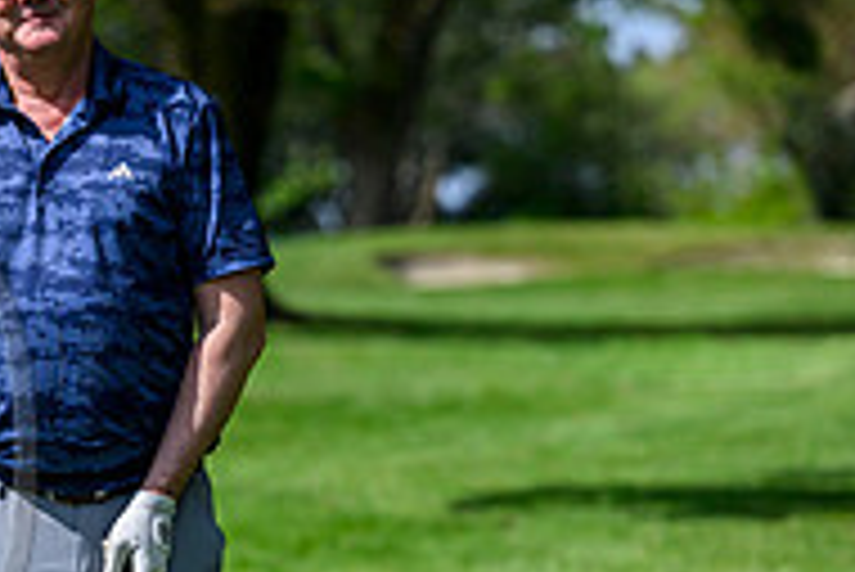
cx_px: -428
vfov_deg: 3.0
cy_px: 448
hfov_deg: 4.5
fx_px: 10862
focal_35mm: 457
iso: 500
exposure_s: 1/4000
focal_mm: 150
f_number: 4
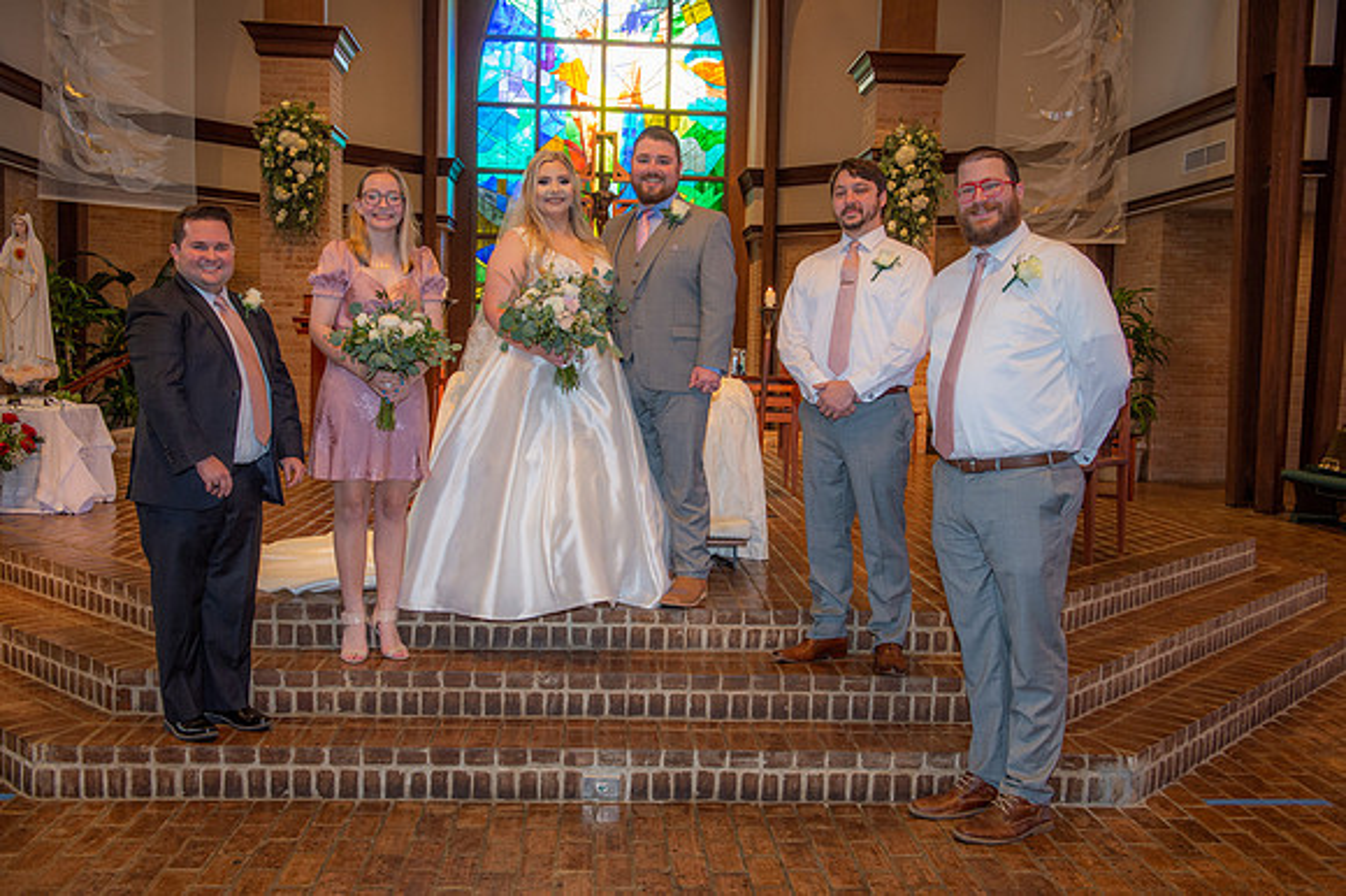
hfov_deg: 55.8
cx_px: 673
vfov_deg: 38.8
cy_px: 448
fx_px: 1270
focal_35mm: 34
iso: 1250
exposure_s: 1/125
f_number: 5
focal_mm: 34
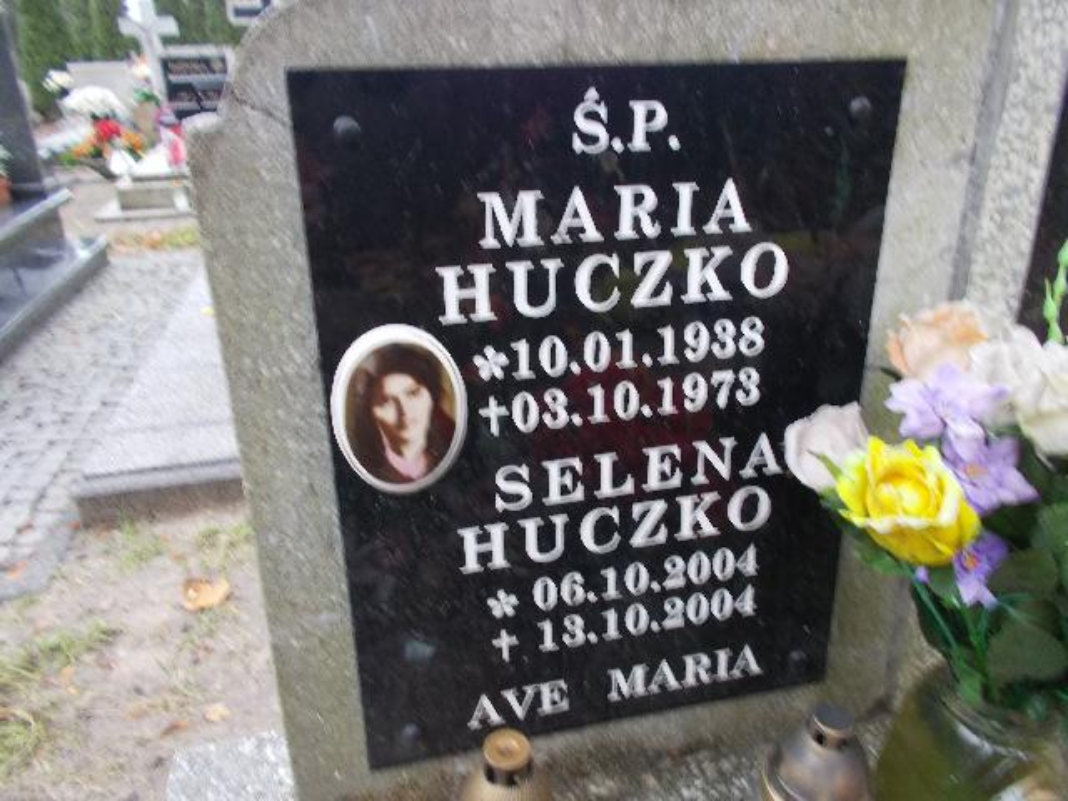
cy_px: 400
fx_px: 802
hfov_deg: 67.3
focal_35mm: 26
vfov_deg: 53.1
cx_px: 534
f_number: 3.2
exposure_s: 1/15
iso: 200
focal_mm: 4.6
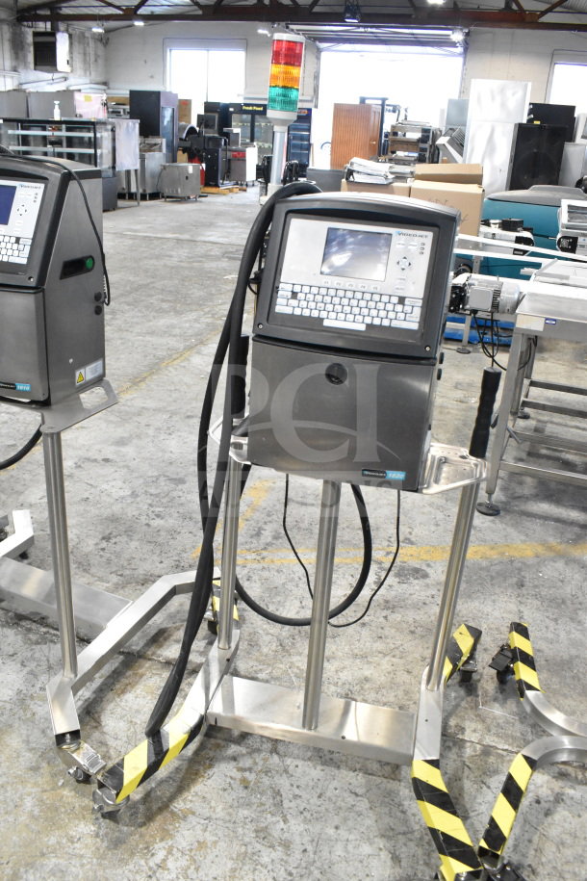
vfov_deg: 61.9
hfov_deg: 43.6
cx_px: 294
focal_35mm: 30
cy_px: 440
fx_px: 734
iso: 6400
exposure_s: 1/250
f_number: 8
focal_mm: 20
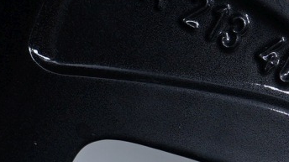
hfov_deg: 9.2
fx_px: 1792
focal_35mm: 234
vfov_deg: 5.2
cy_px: 81
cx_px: 287
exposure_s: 1/125
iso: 250
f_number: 8
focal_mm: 40
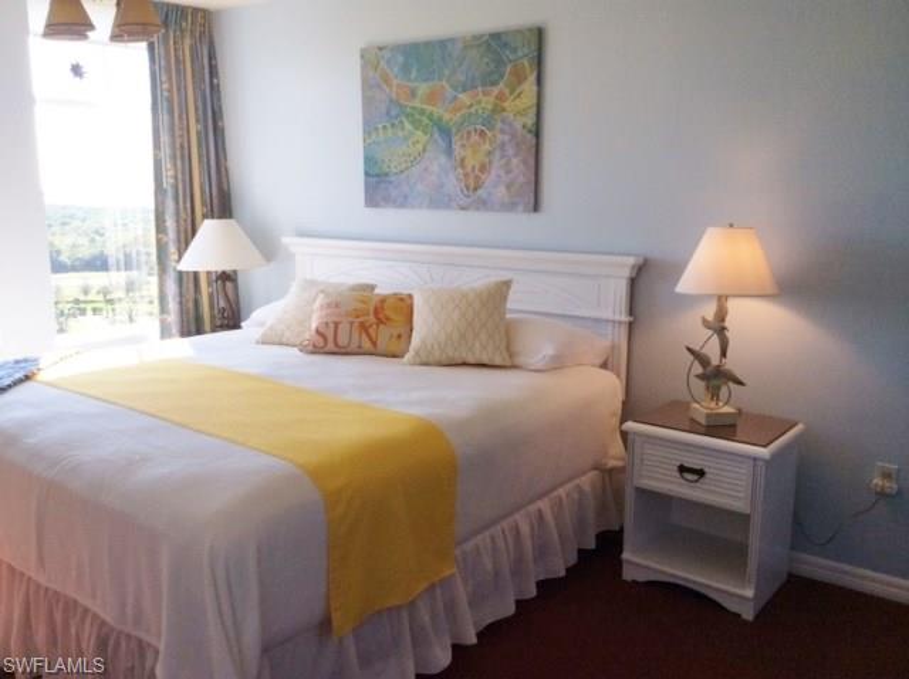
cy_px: 340
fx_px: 865
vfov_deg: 42.8
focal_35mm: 33
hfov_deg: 55.4
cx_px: 454
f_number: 2.4
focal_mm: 3.3
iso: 32
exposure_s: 1/132
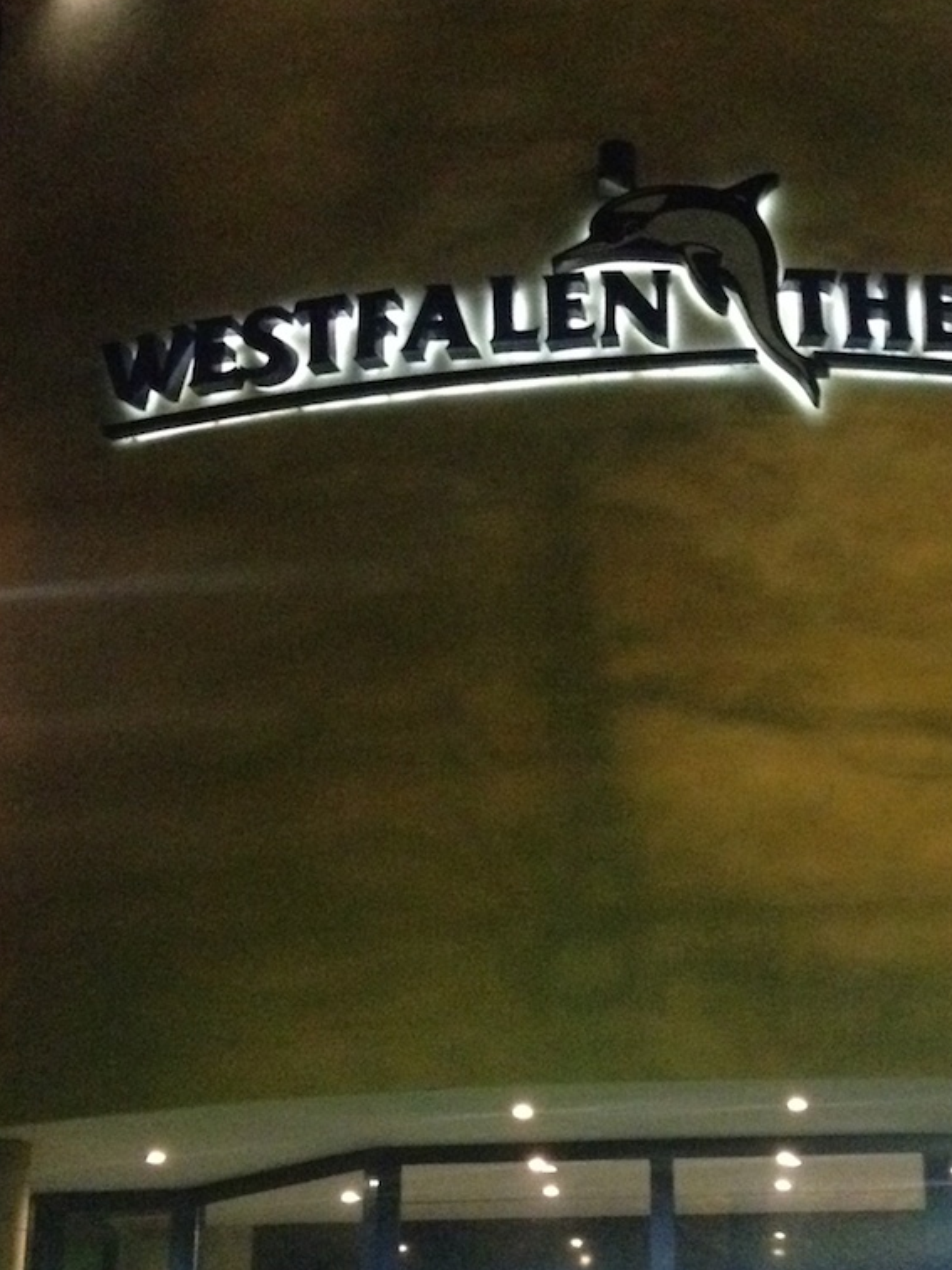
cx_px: 665
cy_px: 727
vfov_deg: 27.7
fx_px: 2567
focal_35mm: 70
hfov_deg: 20.9
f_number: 2.4
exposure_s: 1/15
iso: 800
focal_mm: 4.28
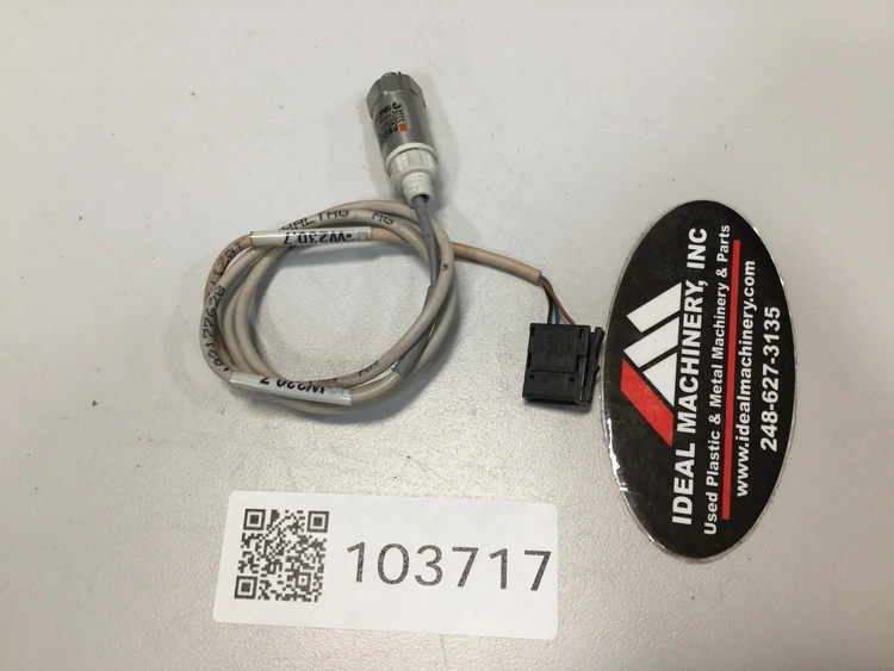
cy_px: 336
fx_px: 801
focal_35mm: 31
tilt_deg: -71.5
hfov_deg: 58.3
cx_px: 447
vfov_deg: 45.5
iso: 32
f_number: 2.4
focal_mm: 3.3
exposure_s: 1/30
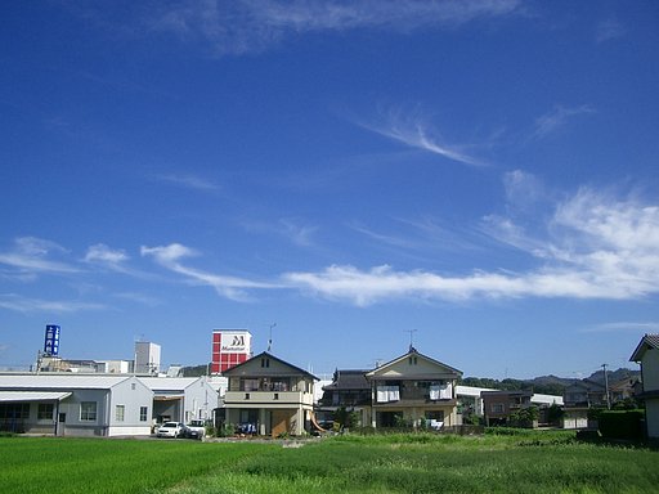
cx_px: 330
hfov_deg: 52.6
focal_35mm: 35
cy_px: 247
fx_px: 666
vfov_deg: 40.7
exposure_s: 1/500
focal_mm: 5.8
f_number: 4.3
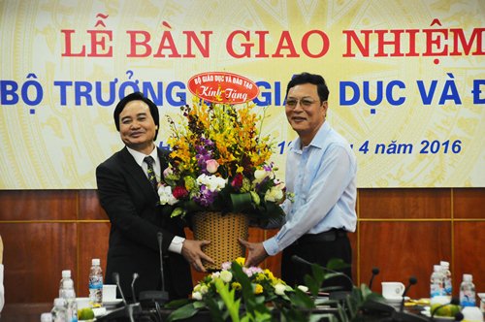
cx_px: 242
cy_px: 161
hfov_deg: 10.2
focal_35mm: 202
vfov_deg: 6.8
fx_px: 2725
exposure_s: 1/60
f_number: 6.3
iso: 1000
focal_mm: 135
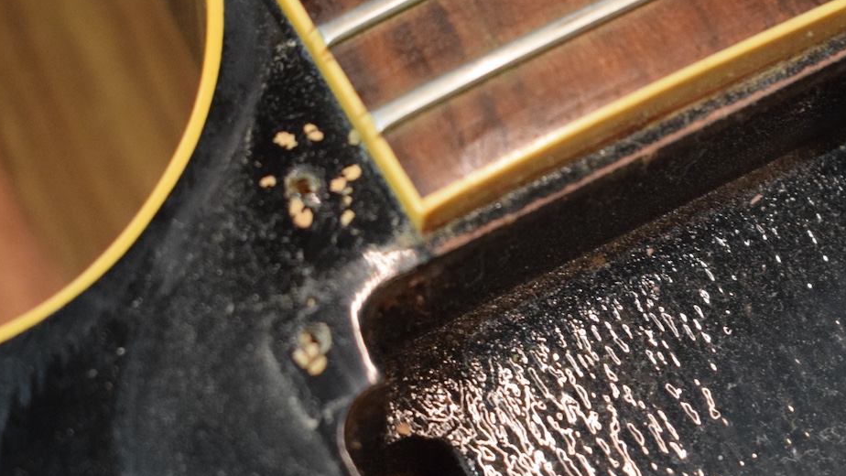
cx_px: 633
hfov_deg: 20.8
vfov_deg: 11.8
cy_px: 358
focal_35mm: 102
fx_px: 2288
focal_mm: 40
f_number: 5
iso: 3200
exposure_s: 1/125
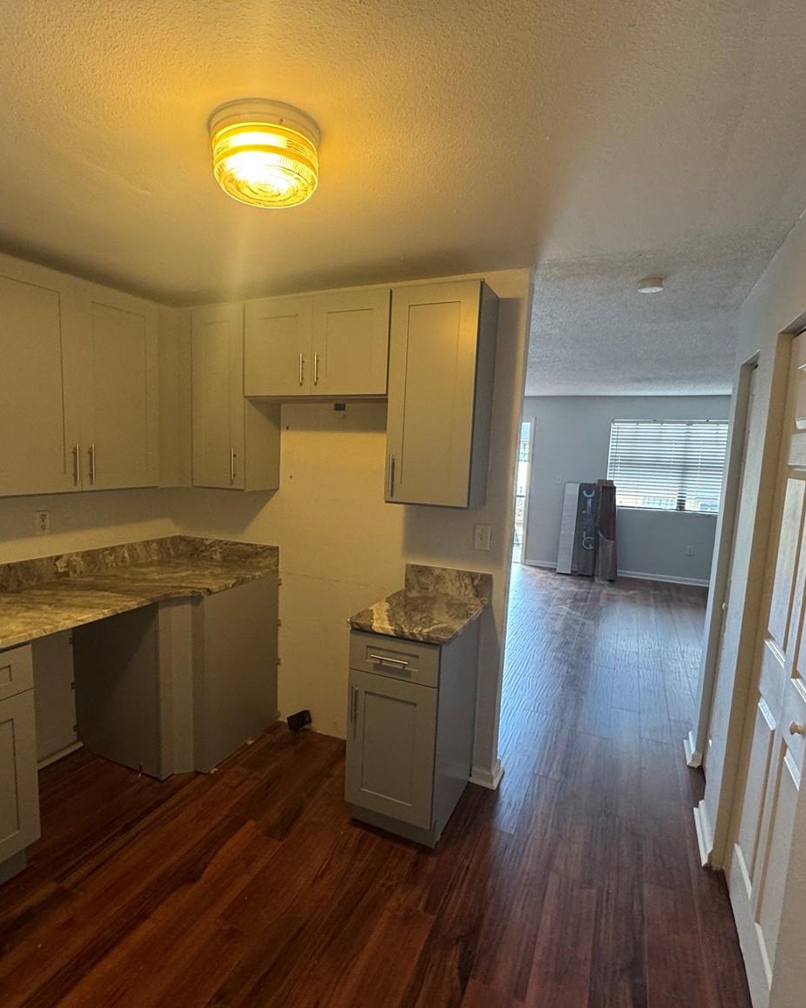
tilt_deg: -7.9
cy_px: 519
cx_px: 355
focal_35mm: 19
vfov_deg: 83.3
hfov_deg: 70.6
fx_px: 566
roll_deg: -1.7
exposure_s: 1/120
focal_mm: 2.22
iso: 200
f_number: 2.2
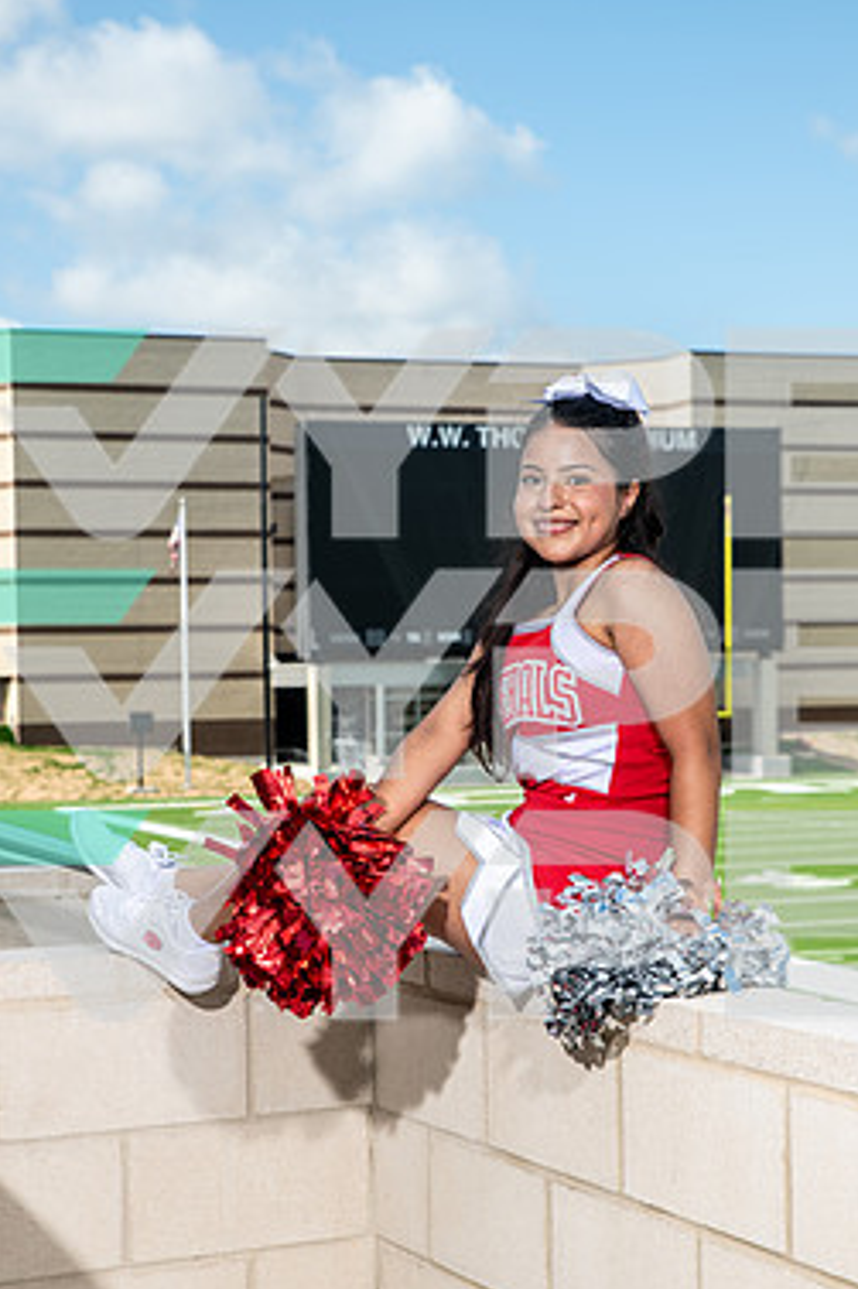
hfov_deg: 18.4
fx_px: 2648
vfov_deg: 27.4
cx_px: 455
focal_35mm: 74
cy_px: 677
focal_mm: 62
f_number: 7.1
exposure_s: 1/320
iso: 100
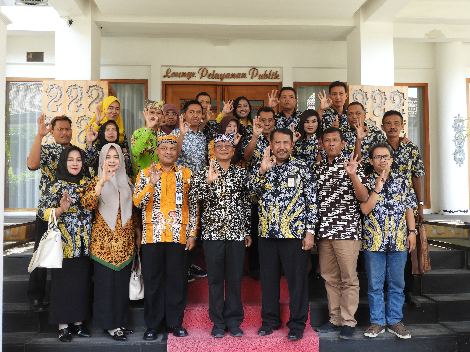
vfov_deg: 40.7
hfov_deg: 52.6
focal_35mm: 35
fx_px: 475
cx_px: 235
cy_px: 176
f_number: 4.2
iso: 100
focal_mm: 6.3
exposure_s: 1/60
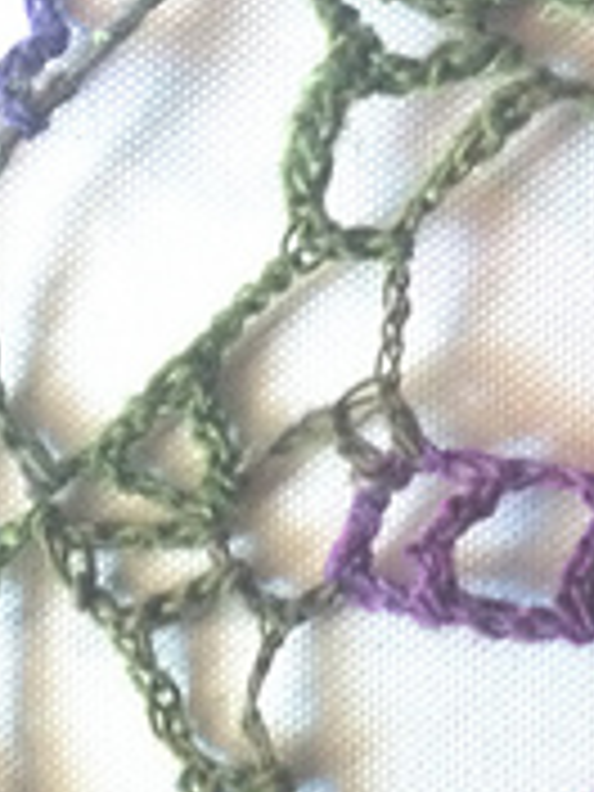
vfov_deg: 15.4
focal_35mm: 127
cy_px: 608
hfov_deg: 10.4
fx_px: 2906
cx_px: 1318
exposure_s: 1/20
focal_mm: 4.28
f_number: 2.4
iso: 250
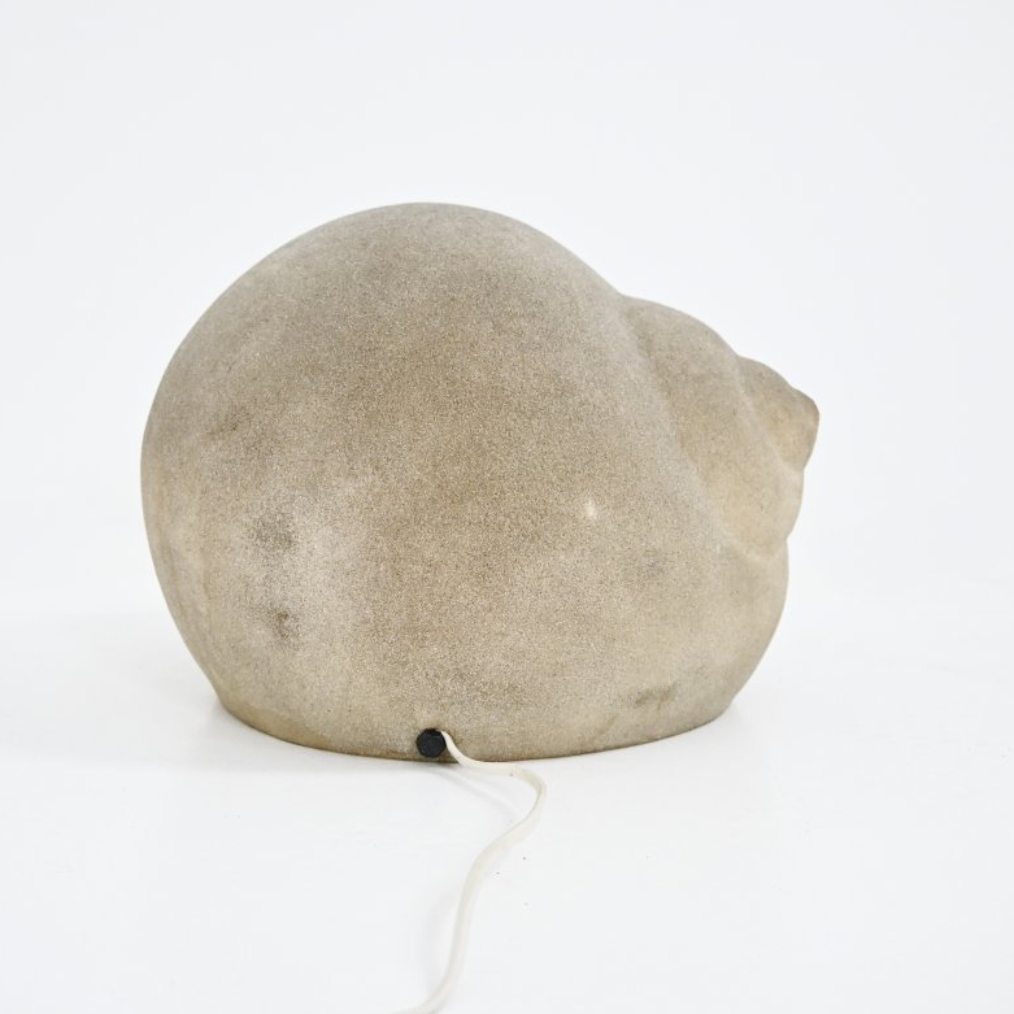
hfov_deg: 36.0
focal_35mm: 47
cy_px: 496
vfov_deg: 36.1
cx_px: 460
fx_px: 1558
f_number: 3.8
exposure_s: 1/125
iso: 1400
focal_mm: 24
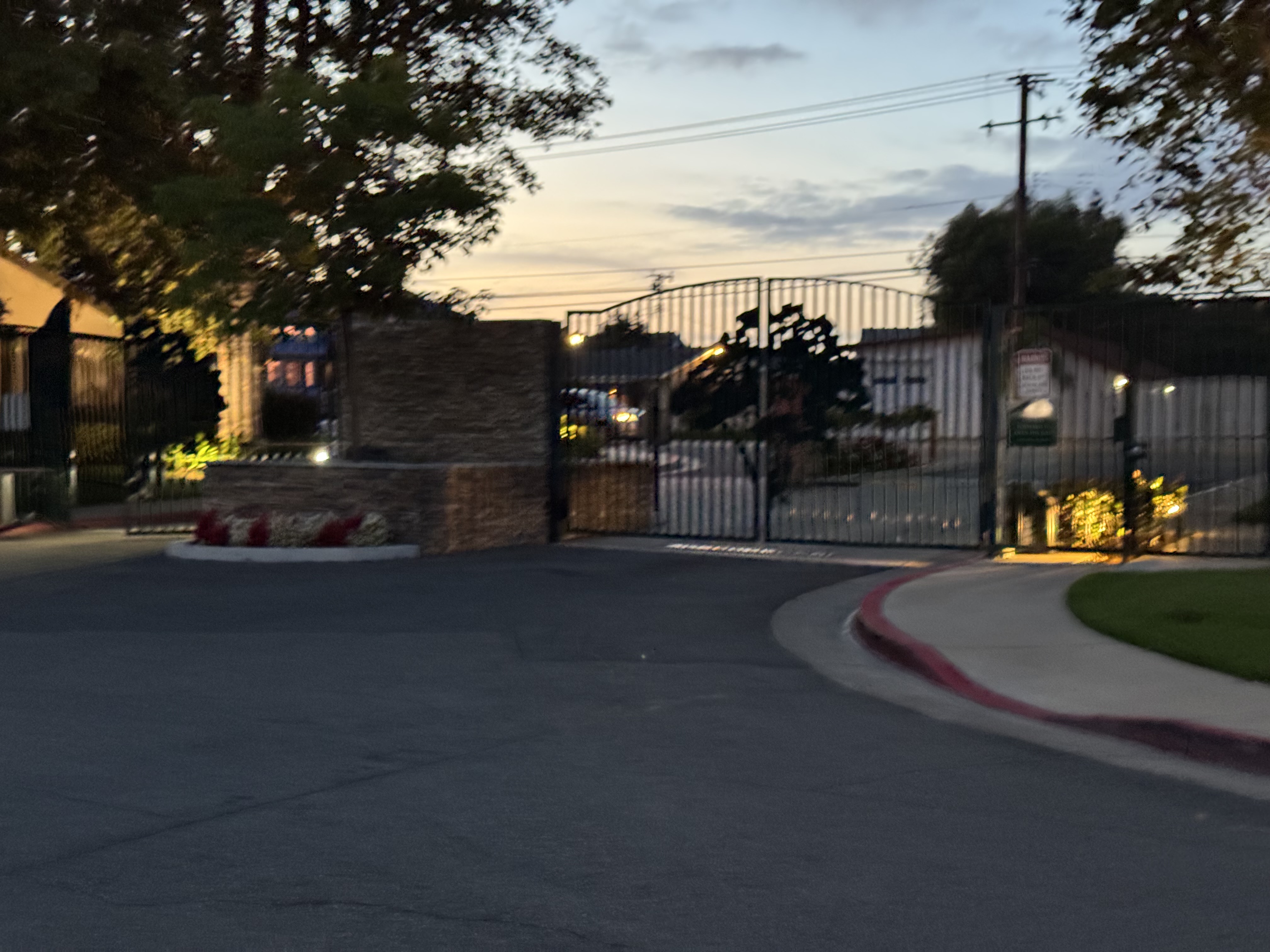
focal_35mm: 48
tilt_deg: -2.4
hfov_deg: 39.7
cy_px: 476
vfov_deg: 30.3
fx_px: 1761
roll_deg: -0.3
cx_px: 635
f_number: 1.78
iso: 500
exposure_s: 1/30
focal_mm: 6.76
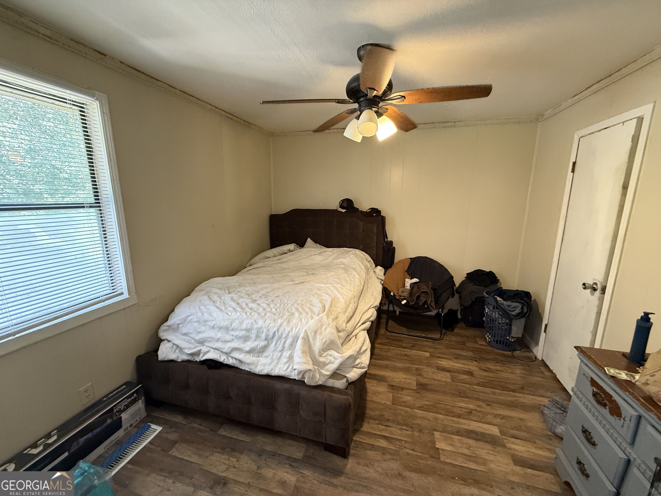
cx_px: 330
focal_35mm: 14
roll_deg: +0.1
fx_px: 267
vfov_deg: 85.7
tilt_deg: -11.4
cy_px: 248
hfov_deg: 102.1
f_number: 2.2
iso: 500
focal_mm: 2.22
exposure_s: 1/60
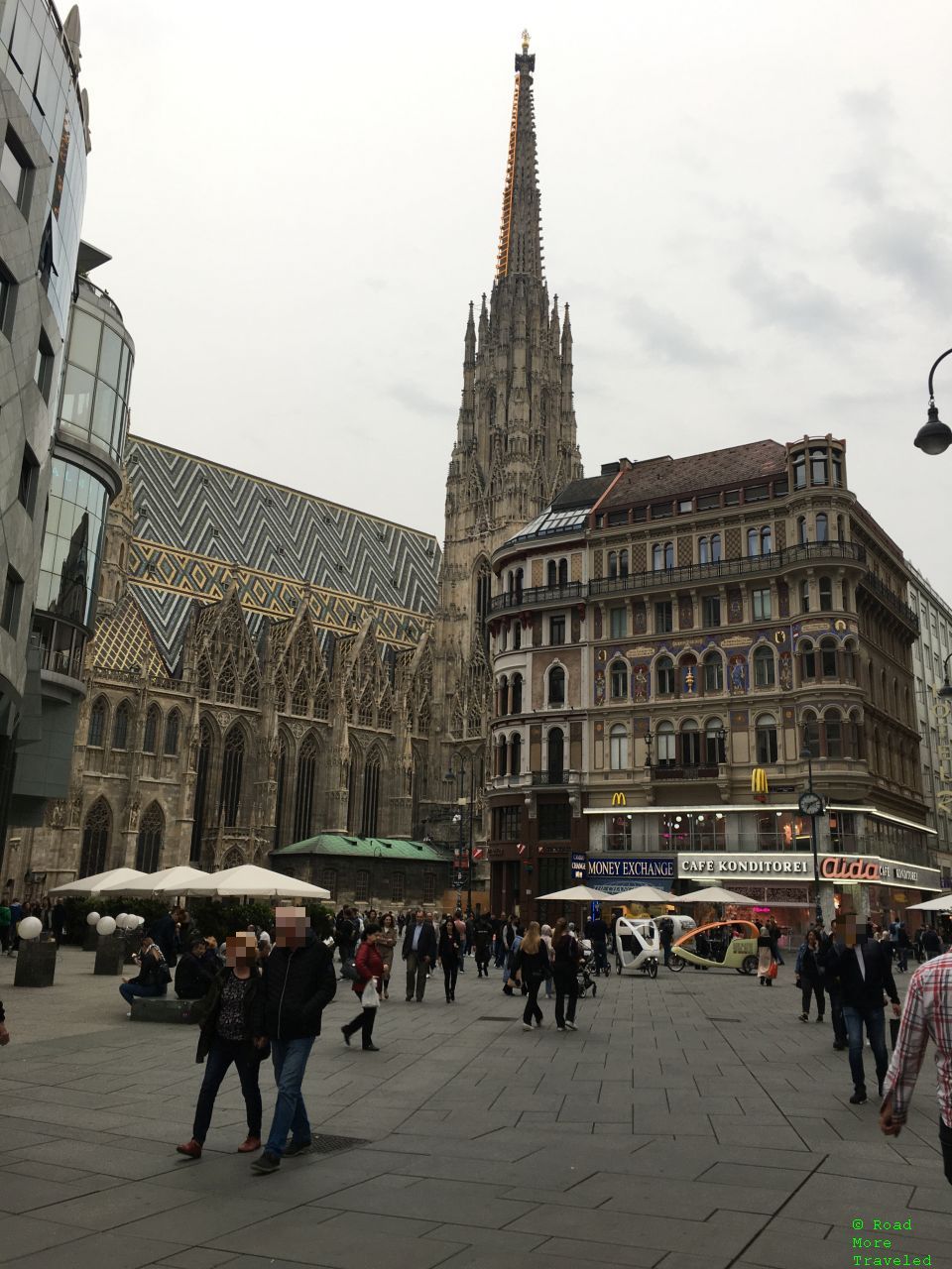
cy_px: 634
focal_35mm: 29
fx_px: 1063
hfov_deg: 48.2
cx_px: 476
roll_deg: -1.1
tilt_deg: +14.5
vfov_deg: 61.7
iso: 25
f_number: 2.2
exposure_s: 1/111
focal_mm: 4.15
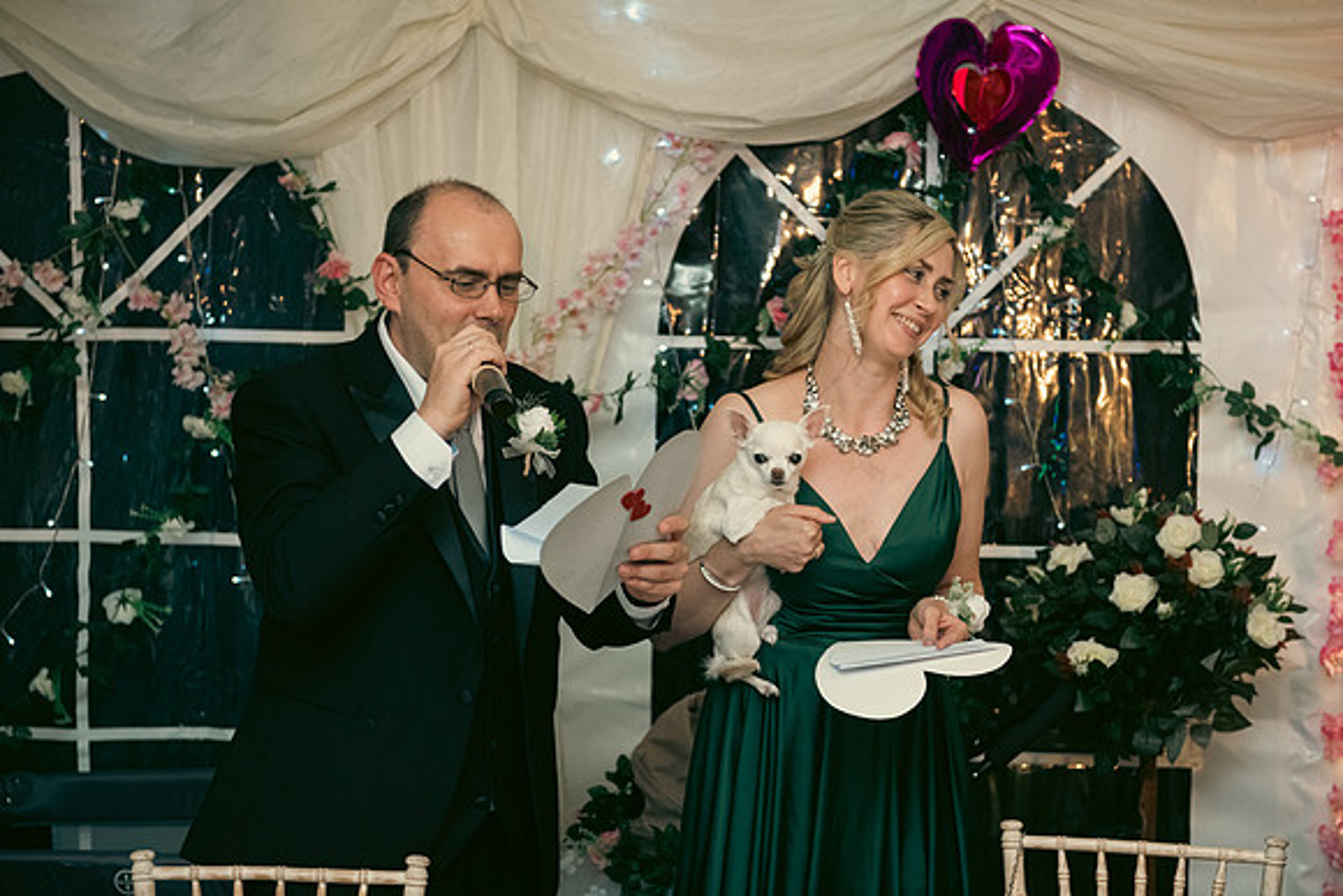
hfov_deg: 28.8
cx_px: 672
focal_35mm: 70
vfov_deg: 19.5
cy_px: 448
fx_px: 2612
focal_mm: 70
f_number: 3.5
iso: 800
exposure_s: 1/160
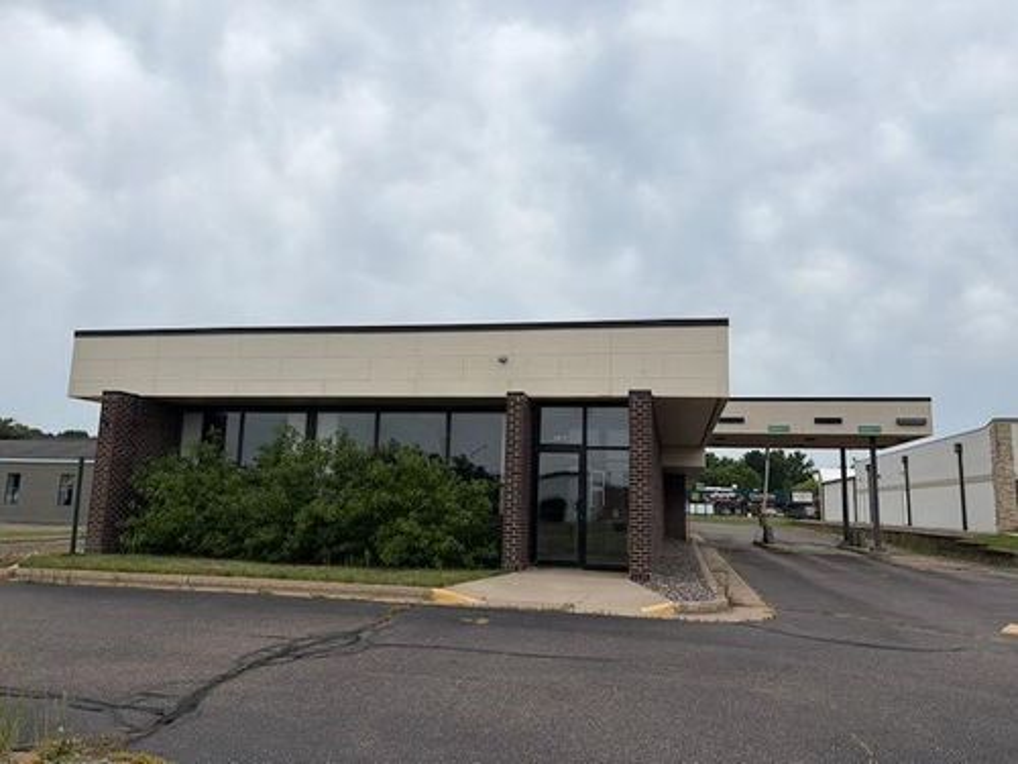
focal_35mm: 26
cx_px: 509
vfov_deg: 53.1
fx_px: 765
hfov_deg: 67.3
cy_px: 382
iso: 50
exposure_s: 1/1217
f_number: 1.6
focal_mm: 5.96
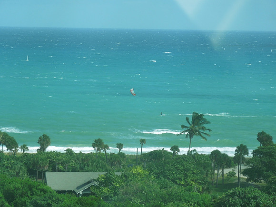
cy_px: 104
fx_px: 1706
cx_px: 138
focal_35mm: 214
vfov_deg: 6.9
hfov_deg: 9.2
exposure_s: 1/320
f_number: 5.1
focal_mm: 38.6
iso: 100
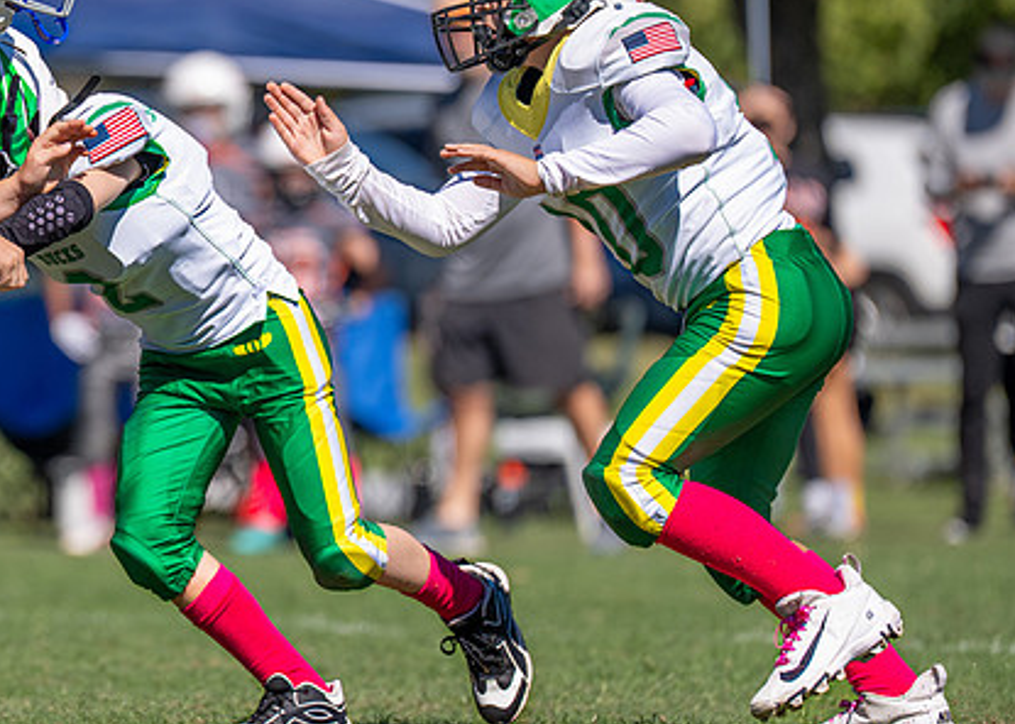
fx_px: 12620
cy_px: 299
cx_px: 78
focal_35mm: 438
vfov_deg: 3.3
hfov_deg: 4.6
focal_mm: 200
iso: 160
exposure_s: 1/4000
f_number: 2.8
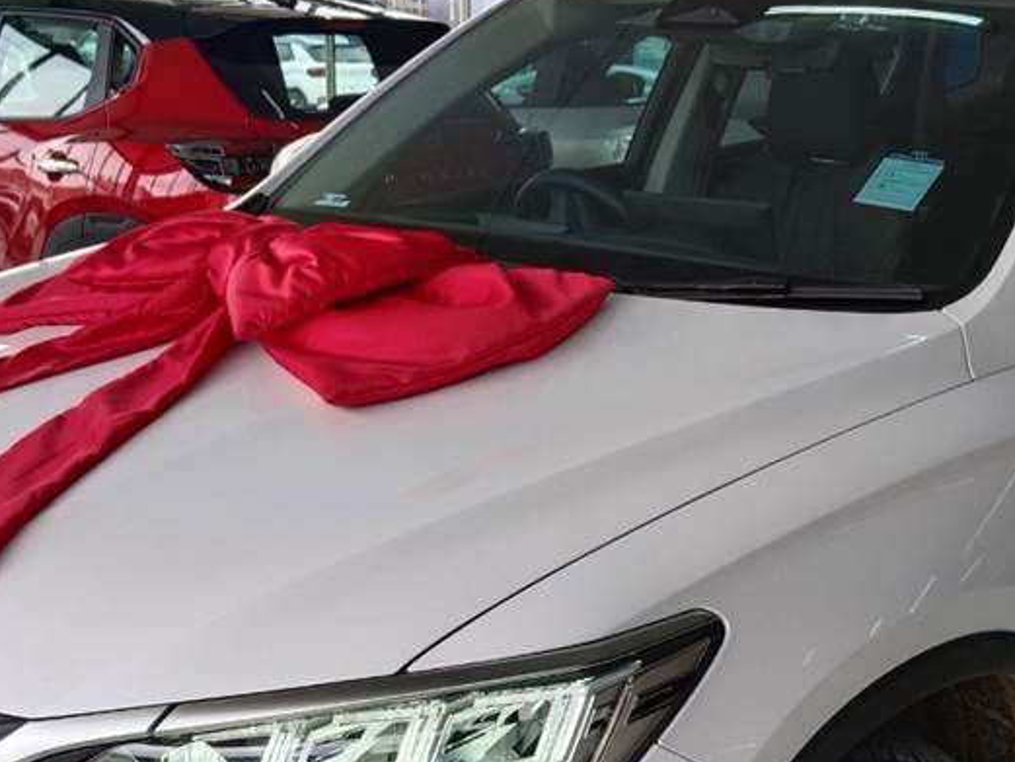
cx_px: 588
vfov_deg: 25.1
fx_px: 1672
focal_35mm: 57
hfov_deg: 33.7
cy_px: 654
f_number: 1.79
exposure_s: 1/100
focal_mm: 4.84
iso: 125
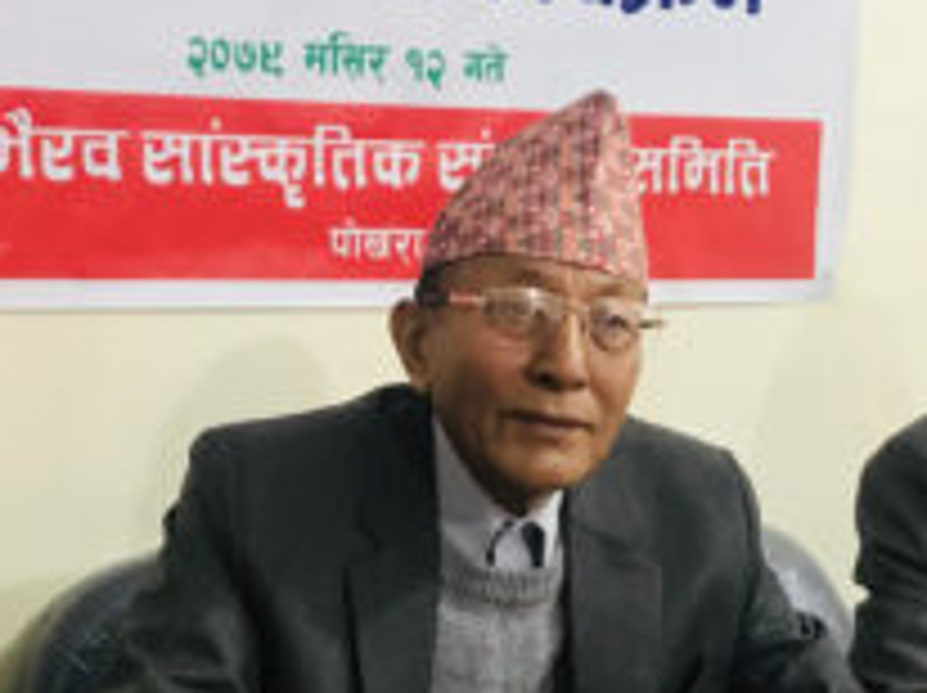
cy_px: 367
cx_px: 346
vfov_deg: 21.6
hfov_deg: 28.5
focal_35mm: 68
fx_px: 1819
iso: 64
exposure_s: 1/17
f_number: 1.8
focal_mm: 3.99
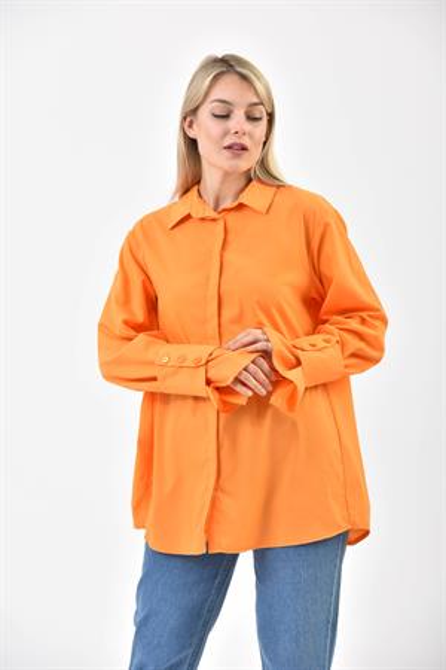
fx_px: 2416
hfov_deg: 10.5
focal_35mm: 130
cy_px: 335
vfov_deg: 15.8
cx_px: 223
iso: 100
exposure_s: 1/160
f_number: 6.3
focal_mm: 130
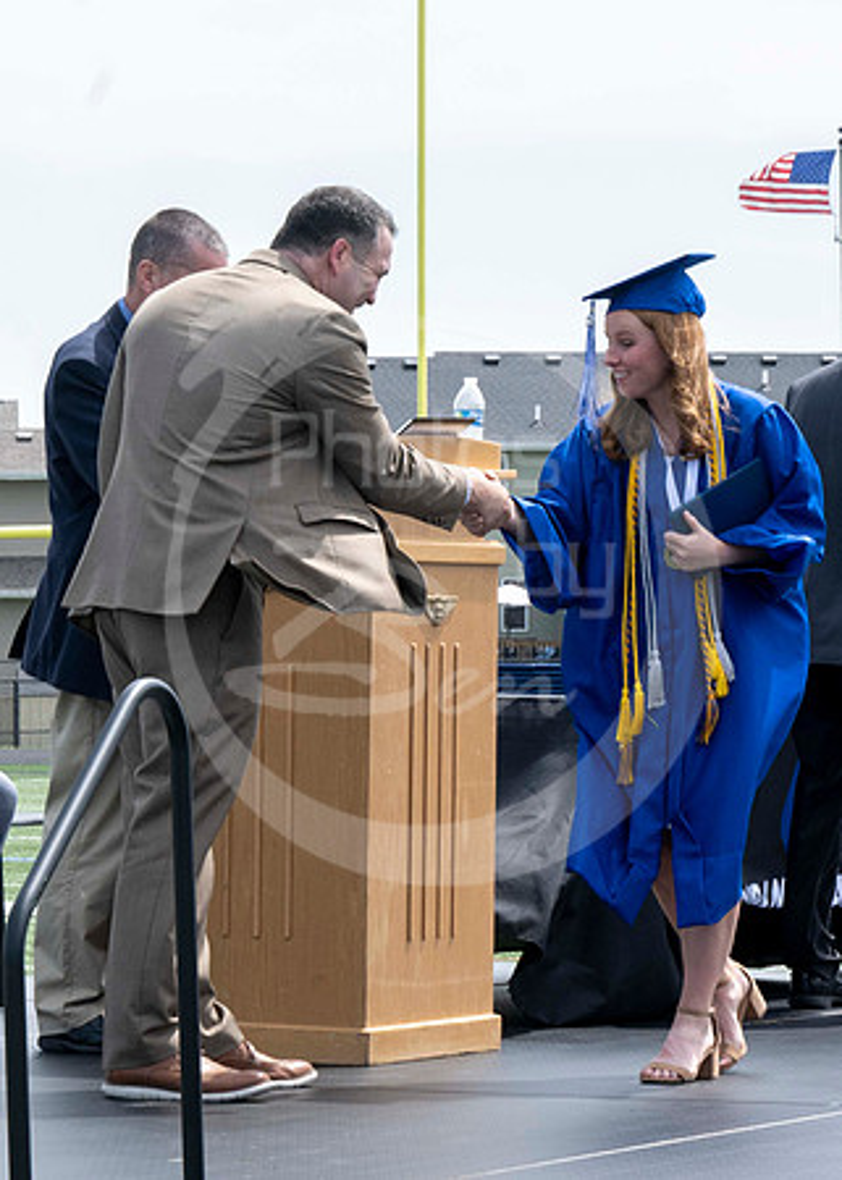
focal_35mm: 181
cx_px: 179
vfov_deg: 11.1
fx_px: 6052
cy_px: 291
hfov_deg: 7.9
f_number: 13
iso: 200
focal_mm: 70
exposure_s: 1/250
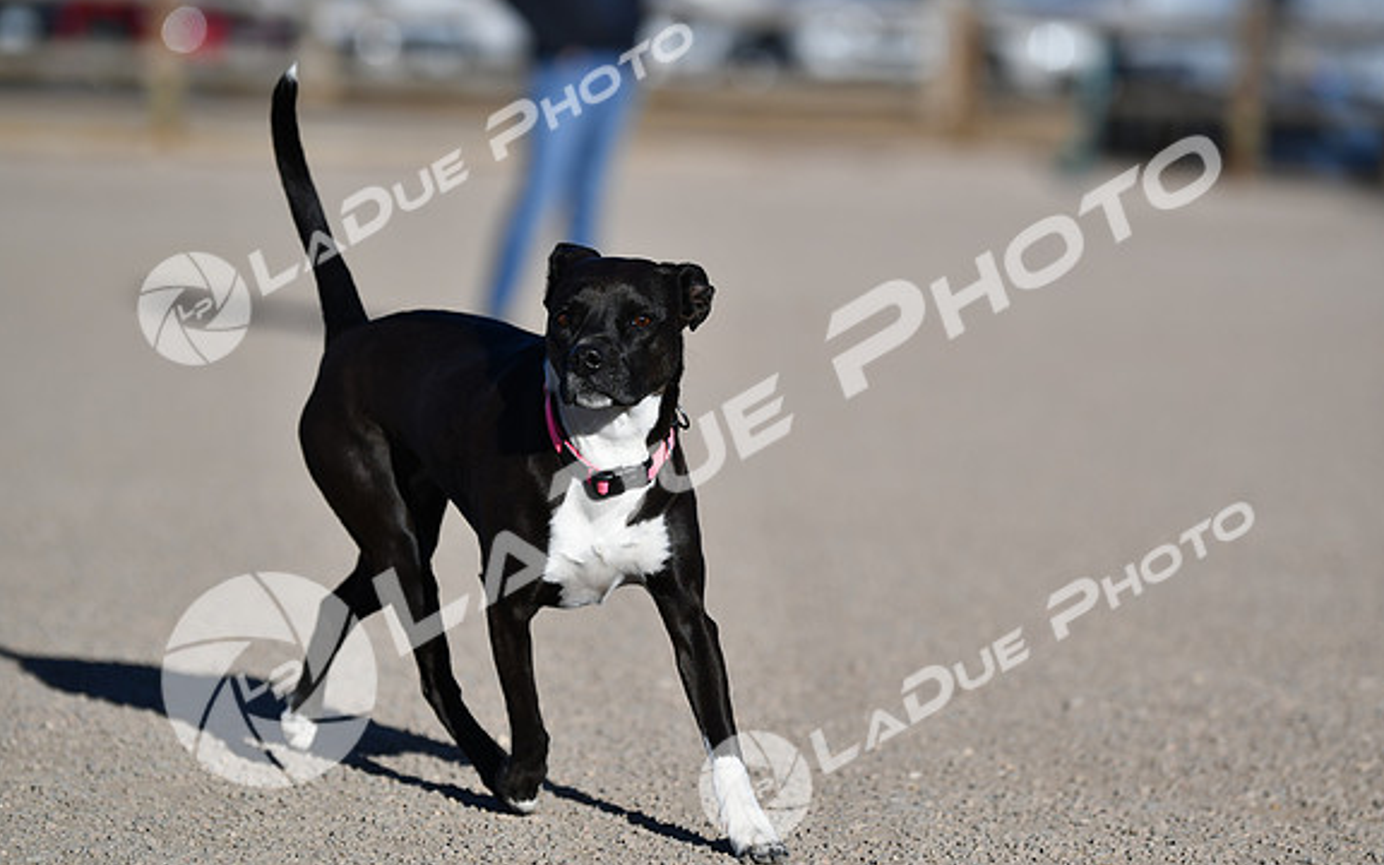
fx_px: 8713
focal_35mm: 231
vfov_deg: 5.7
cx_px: 694
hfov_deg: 9.1
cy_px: 434
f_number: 2.8
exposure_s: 1/4000
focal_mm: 150
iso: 100
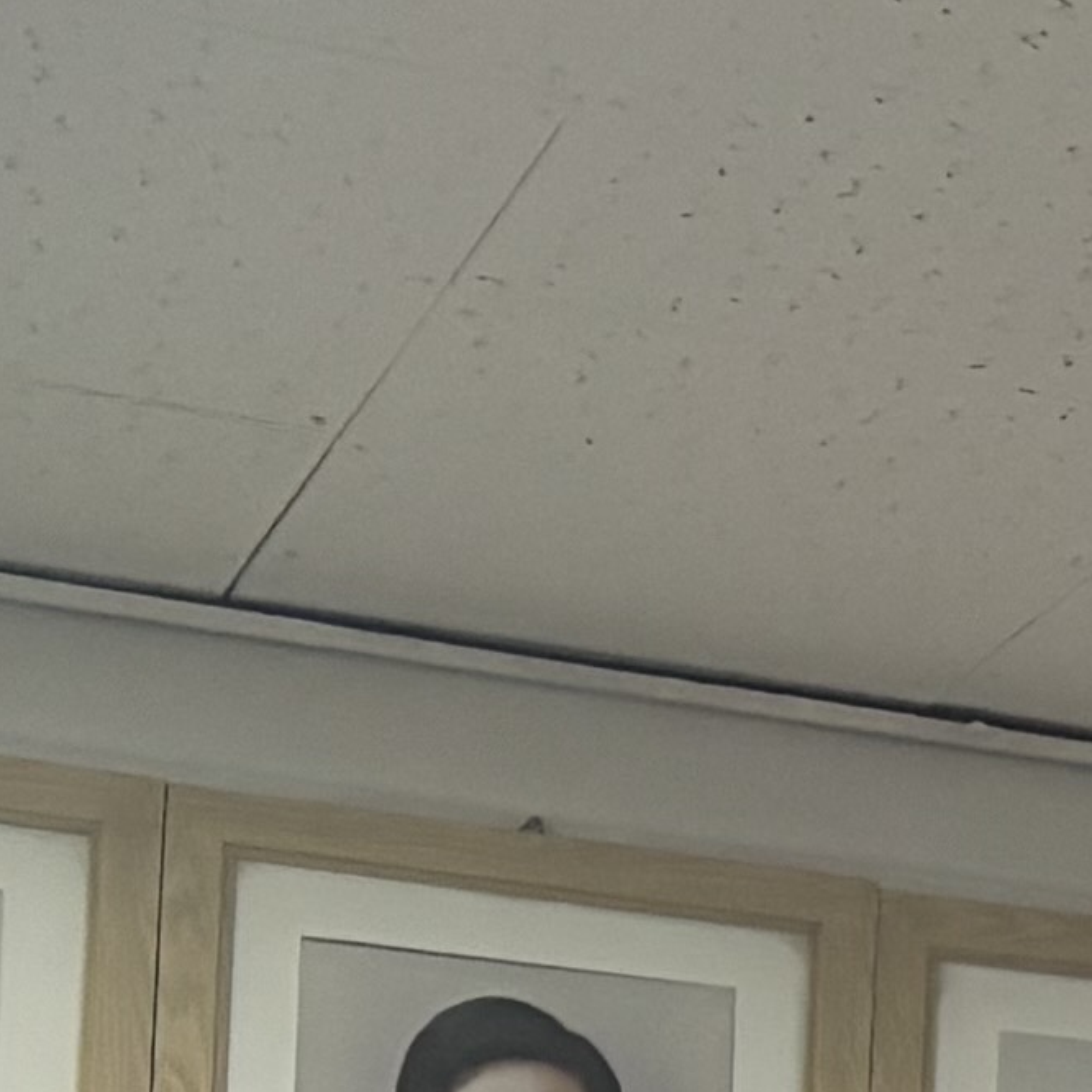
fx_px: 7031
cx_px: 3860
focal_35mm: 197
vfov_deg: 8.4
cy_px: 2171
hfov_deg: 7.3
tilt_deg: +0.8
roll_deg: -2.7
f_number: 1.6
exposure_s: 1/120
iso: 125
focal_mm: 5.96
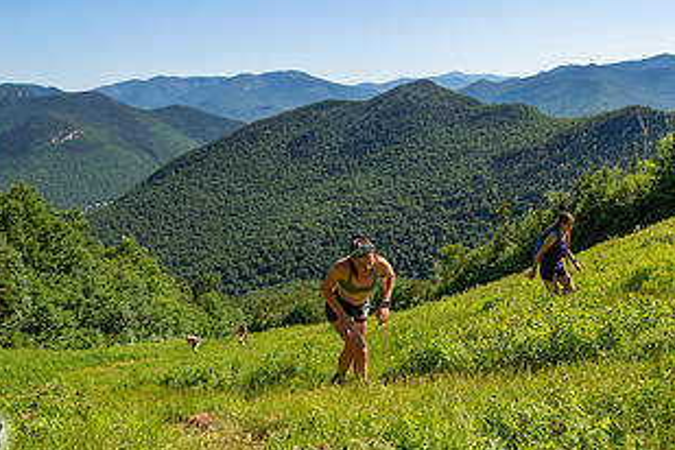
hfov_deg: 61.4
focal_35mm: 30
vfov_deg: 43.6
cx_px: 402
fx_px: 562
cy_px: 247
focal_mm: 16
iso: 100
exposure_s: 1/640
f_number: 5
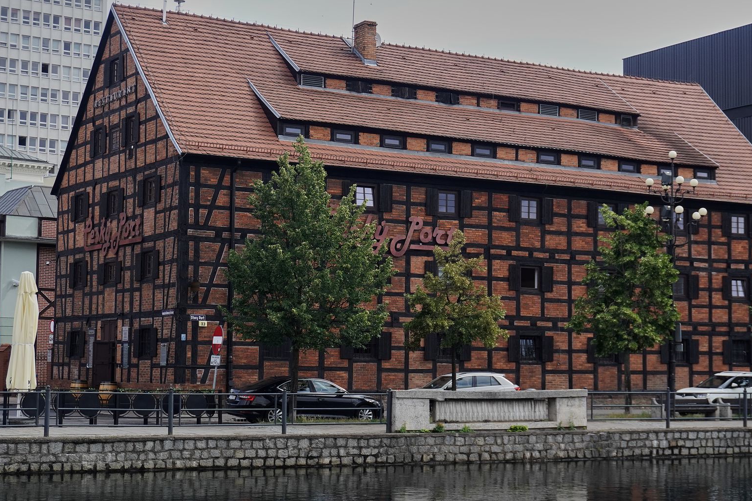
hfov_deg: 29.4
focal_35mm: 69
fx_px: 1434
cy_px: 248
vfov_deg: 19.8
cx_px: 388
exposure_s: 1/800
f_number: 5.6
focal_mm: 35
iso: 500
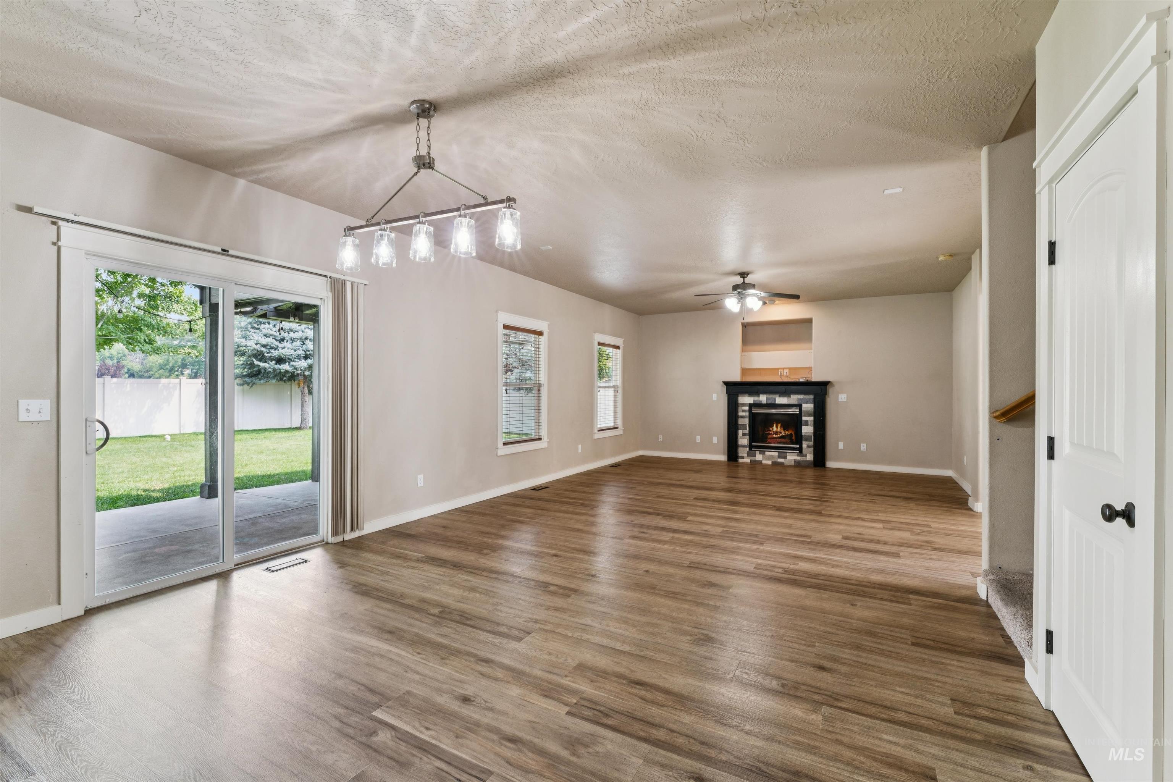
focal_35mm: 15
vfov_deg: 75.9
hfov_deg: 98.9
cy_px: 391
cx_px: 586
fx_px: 502
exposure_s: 1/6
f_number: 13
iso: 400
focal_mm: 15.4
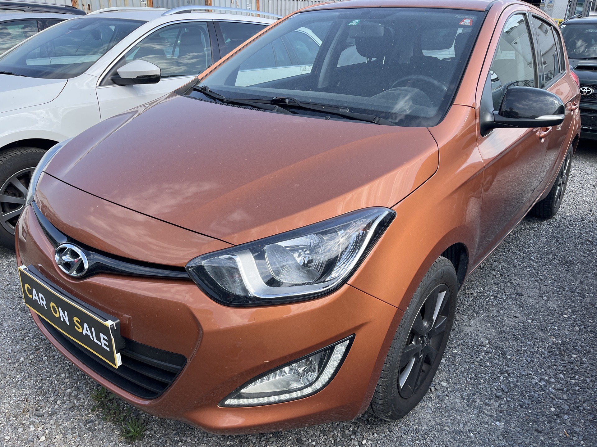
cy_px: 224
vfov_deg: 53.1
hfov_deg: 67.3
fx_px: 448
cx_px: 298
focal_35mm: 26
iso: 50
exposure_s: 1/1129
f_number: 1.6
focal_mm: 5.1
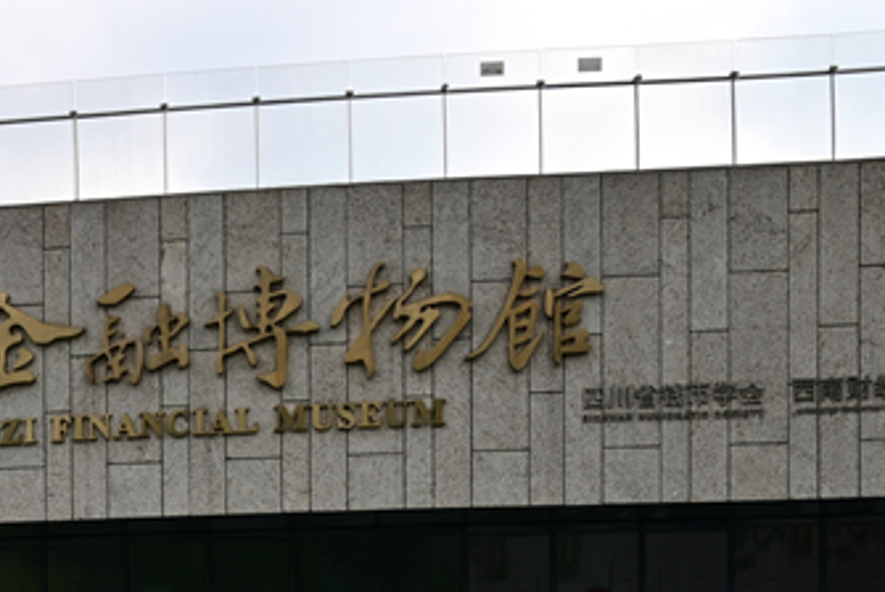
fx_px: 2332
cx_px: -71
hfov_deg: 20.5
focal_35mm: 95
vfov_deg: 13.8
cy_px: 801
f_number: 8
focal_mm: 26.5
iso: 100
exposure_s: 1/100
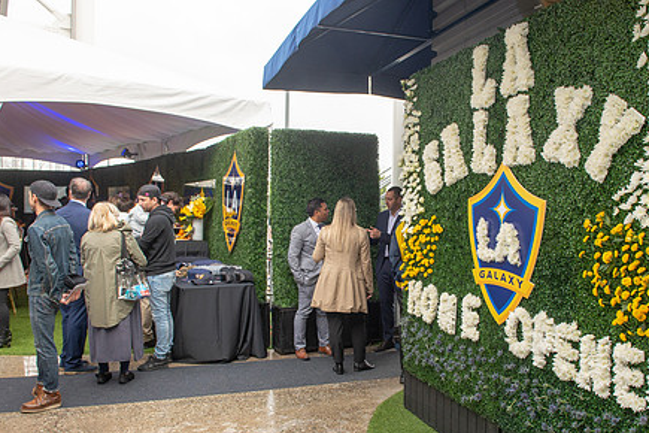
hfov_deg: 58.5
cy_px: 241
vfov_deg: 41.1
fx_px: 577
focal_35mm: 32
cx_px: 369
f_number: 6.3
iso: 500
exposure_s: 1/160
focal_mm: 24
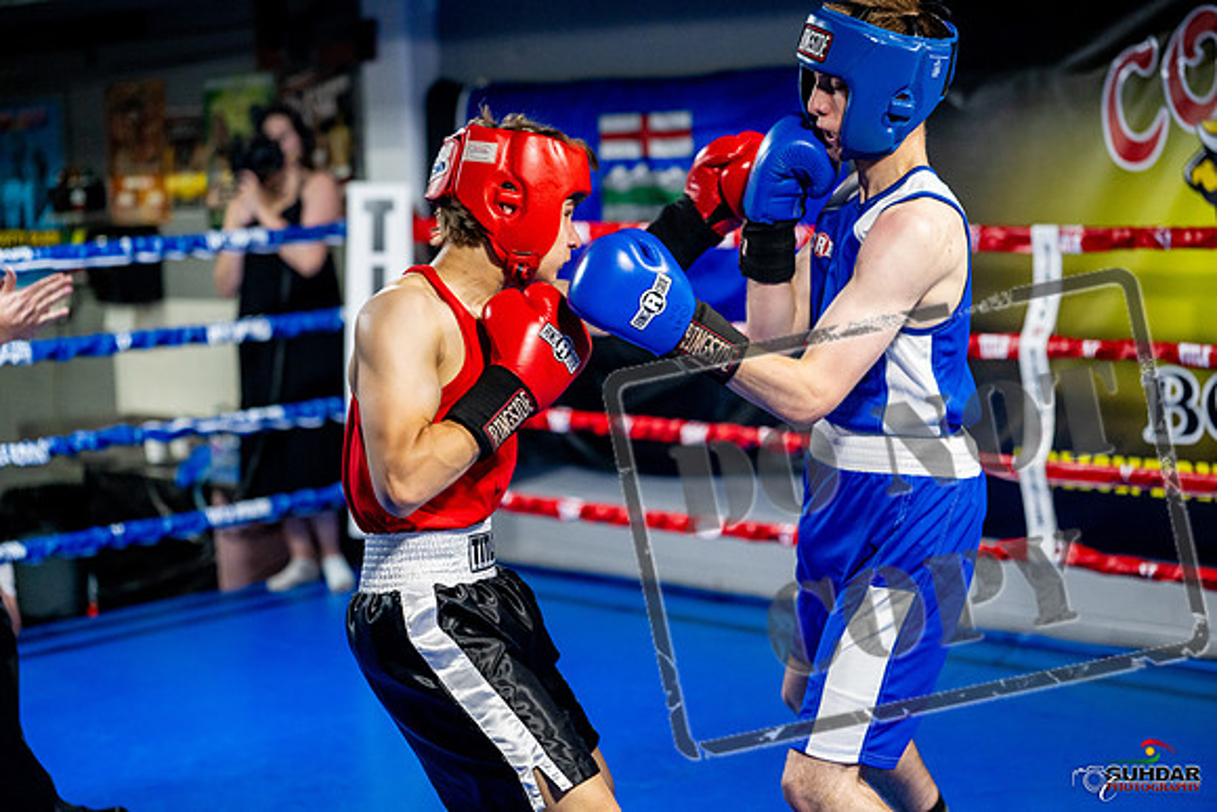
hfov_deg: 31.0
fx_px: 2198
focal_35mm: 65
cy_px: 406
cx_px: 608
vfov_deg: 20.9
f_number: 2
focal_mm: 65
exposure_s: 1/1000
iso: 4000
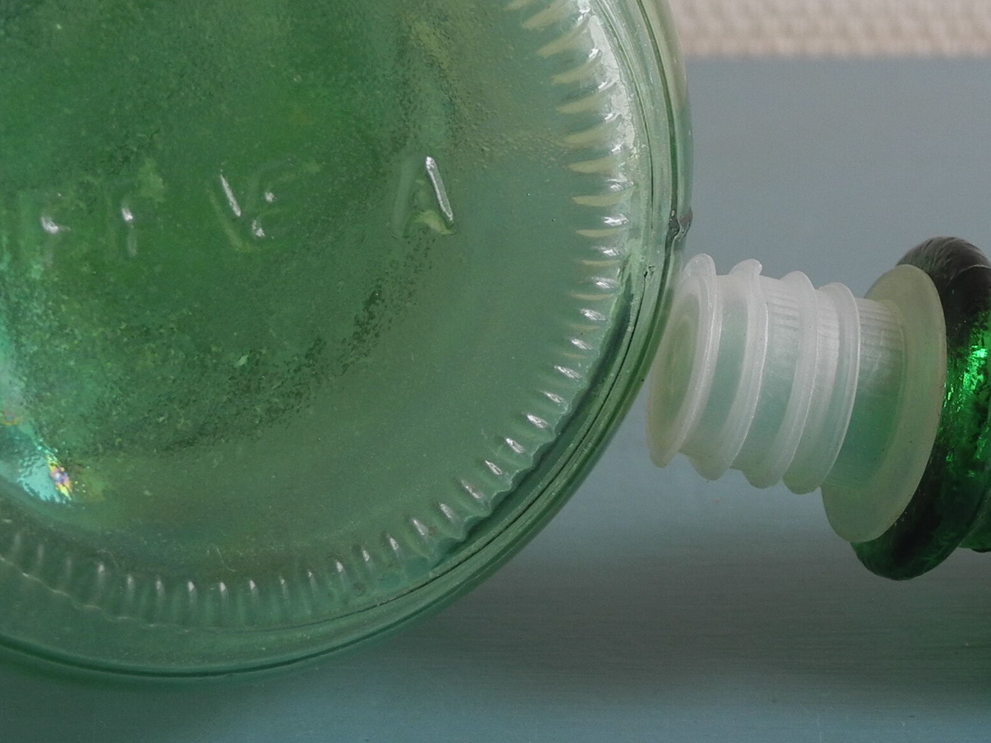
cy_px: 237
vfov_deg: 22.1
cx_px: 603
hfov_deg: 29.3
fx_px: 1889
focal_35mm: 66
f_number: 2.8
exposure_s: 1/36.4
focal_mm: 6
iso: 100
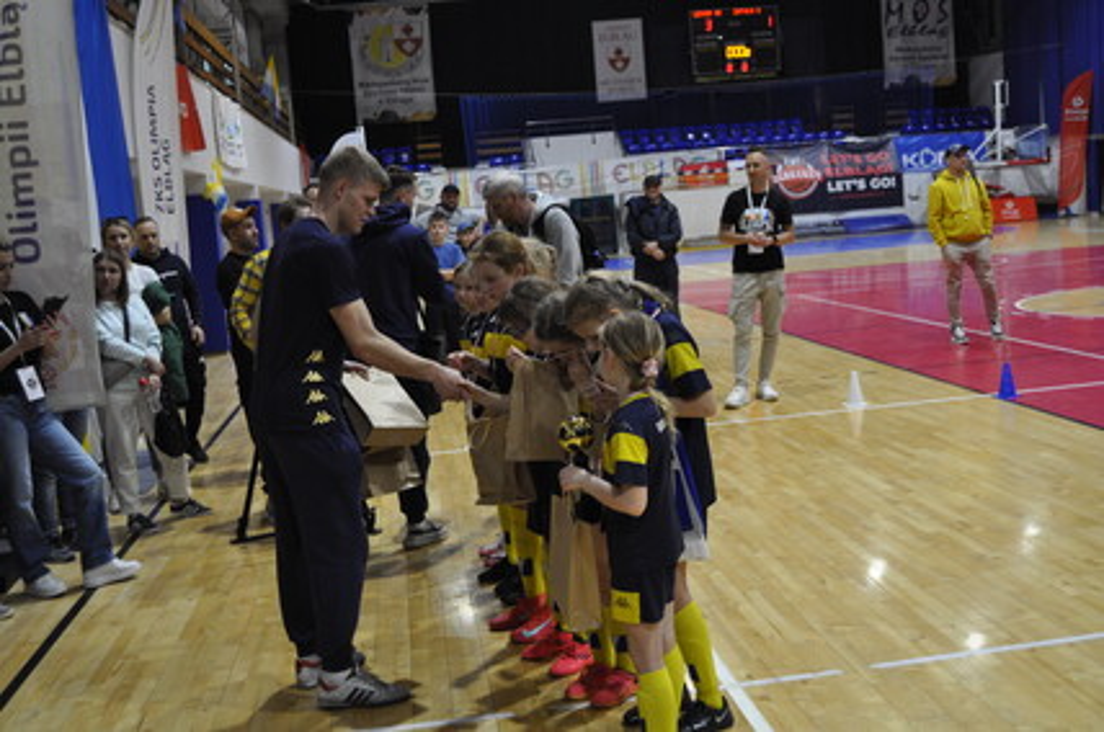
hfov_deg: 49.6
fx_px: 1194
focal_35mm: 39
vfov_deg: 34.1
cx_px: 552
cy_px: 366
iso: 640
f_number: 4
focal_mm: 26
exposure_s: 1/60
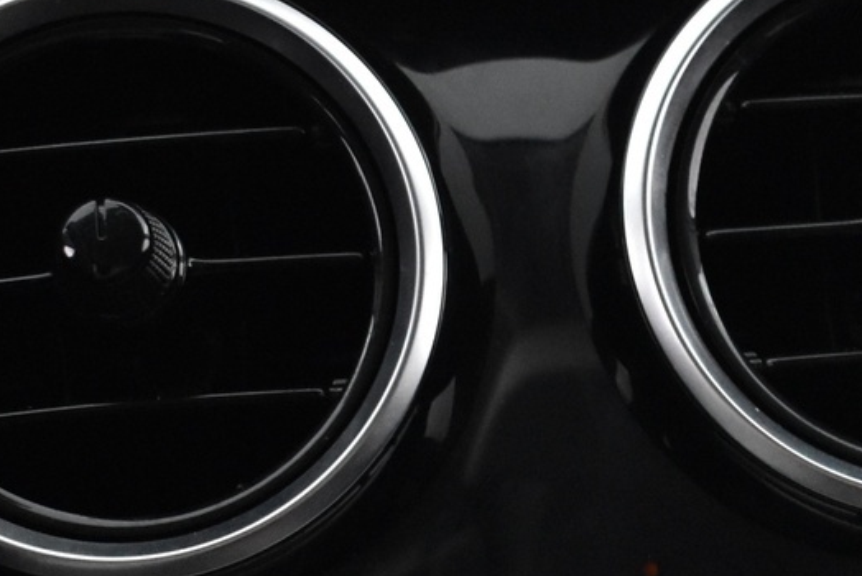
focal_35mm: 139
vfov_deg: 9.6
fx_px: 3330
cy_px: 867
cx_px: 888
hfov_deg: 14.5
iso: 3200
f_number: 4.2
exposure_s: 1/25
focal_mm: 30
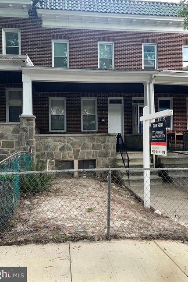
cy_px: 136
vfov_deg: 65.5
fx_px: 219
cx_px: 89
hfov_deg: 46.4
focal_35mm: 28
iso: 32
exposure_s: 1/185
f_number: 1.5
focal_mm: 5.7
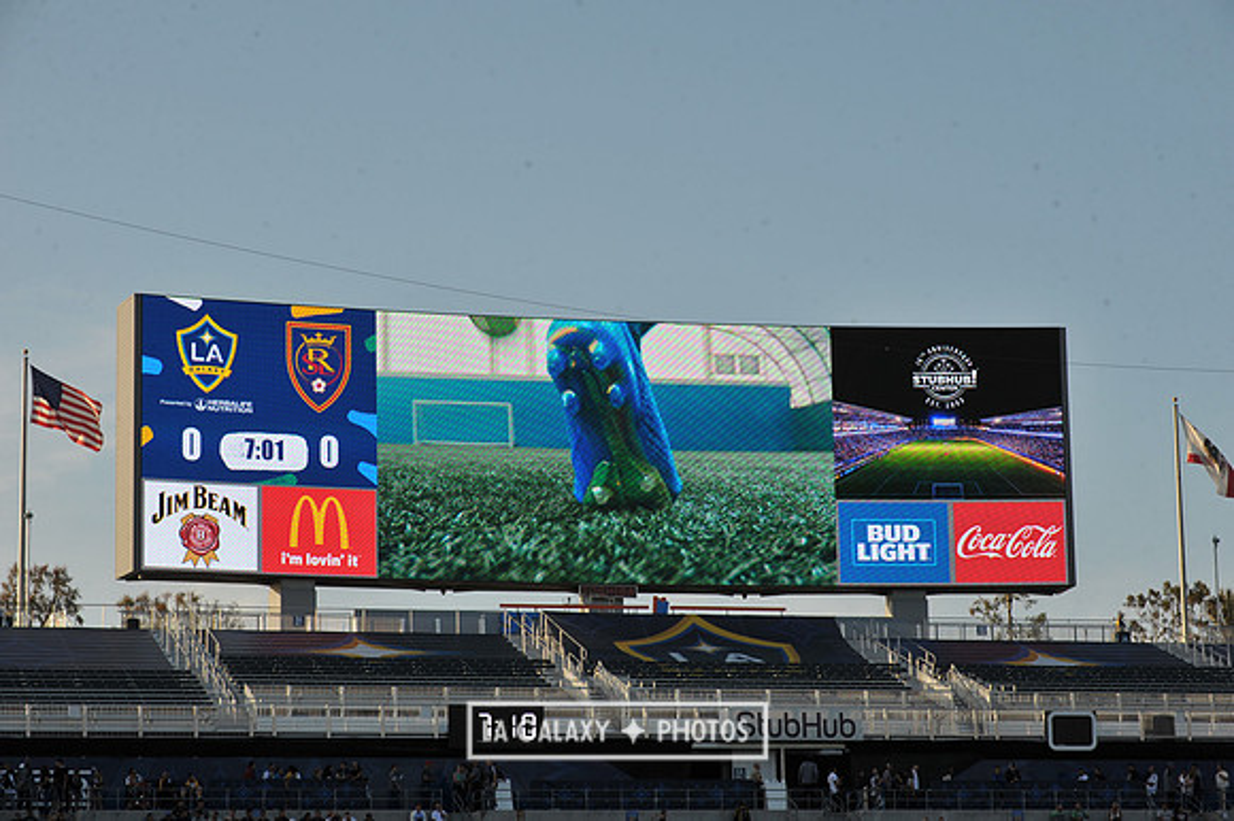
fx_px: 3597
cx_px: 617
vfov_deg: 13.0
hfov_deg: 19.5
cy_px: 410
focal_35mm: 105
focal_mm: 105
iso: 400
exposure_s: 1/500
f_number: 11
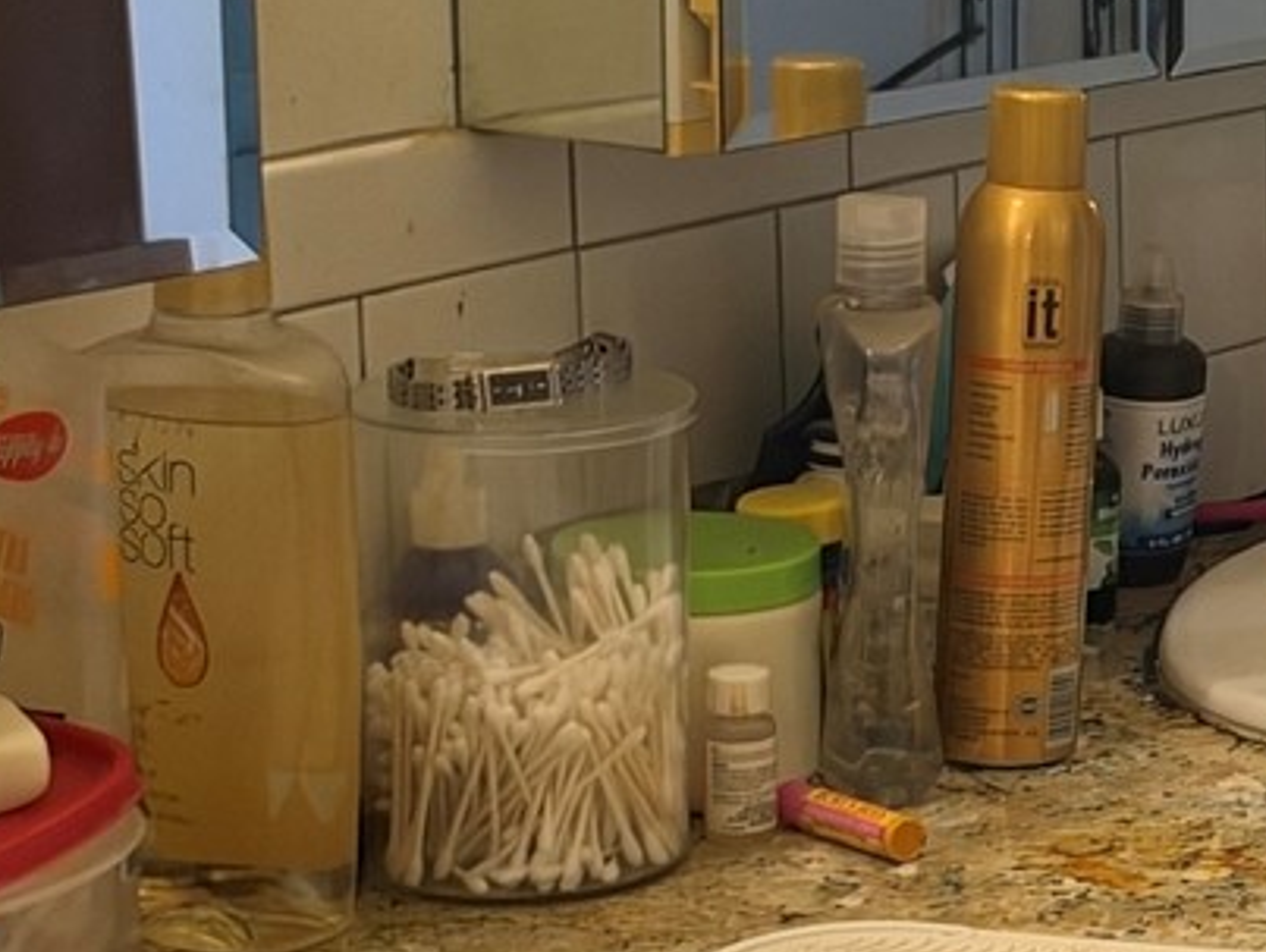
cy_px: 383
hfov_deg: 14.1
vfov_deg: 12.5
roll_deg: -2.7
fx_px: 4356
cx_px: 2469
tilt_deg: -11.7
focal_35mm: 119
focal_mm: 6.93
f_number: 1.48
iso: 250
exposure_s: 1/60
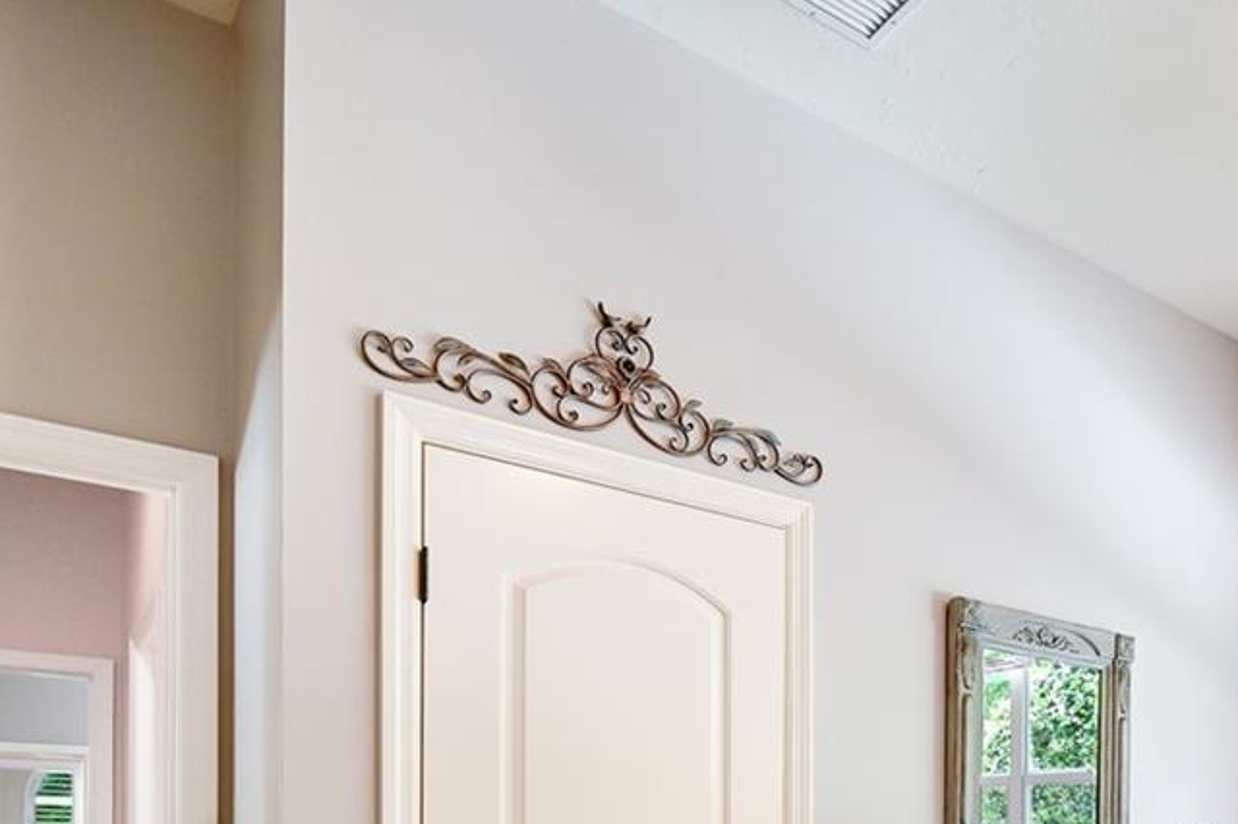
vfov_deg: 38.1
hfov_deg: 57.4
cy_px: 847
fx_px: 1031
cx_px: 987
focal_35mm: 30
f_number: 8
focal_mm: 12
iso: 800
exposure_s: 1/5
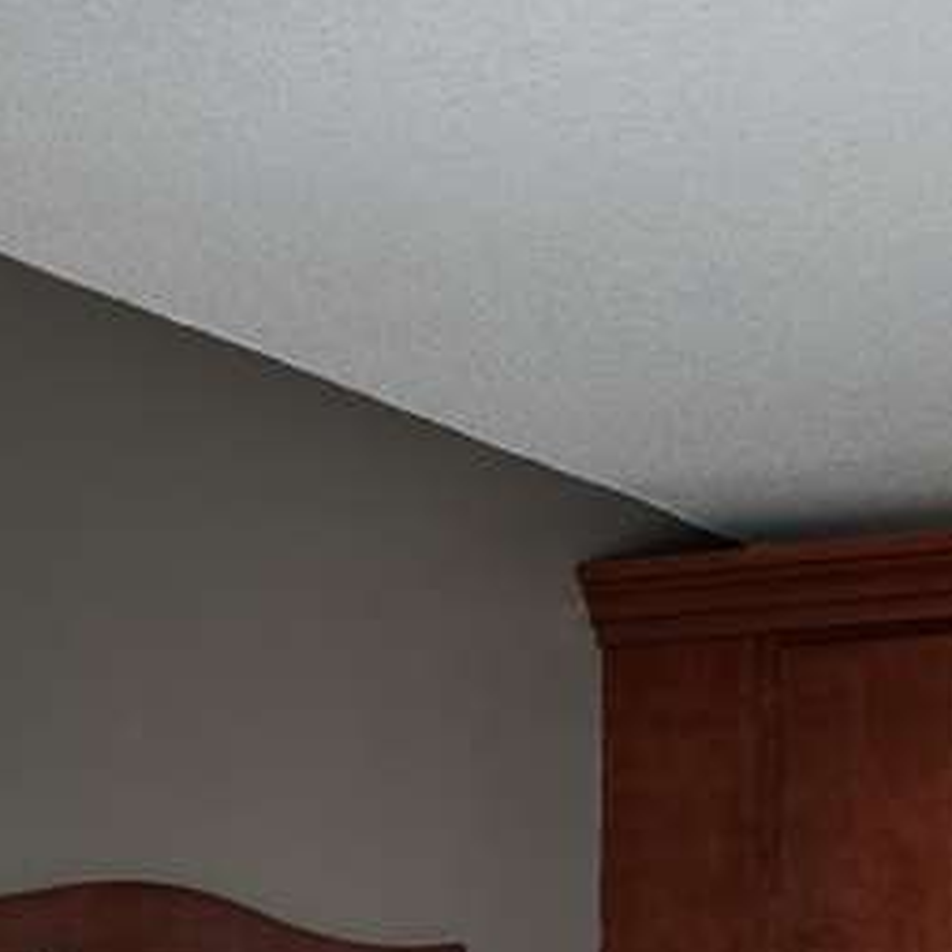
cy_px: 1236
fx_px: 3080
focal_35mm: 99
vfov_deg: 16.6
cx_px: 976
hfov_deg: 17.1
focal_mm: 29
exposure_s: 1/250
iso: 200
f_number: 8
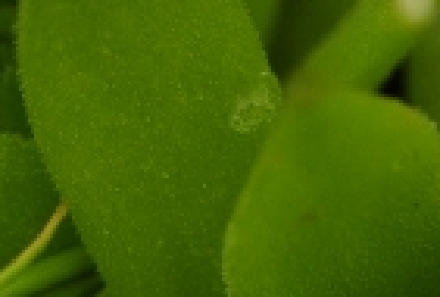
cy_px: 172
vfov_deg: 1.9
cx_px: 75
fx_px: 8851
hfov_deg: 2.8
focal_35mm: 722
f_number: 7.1
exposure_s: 1/160
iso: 400
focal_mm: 85
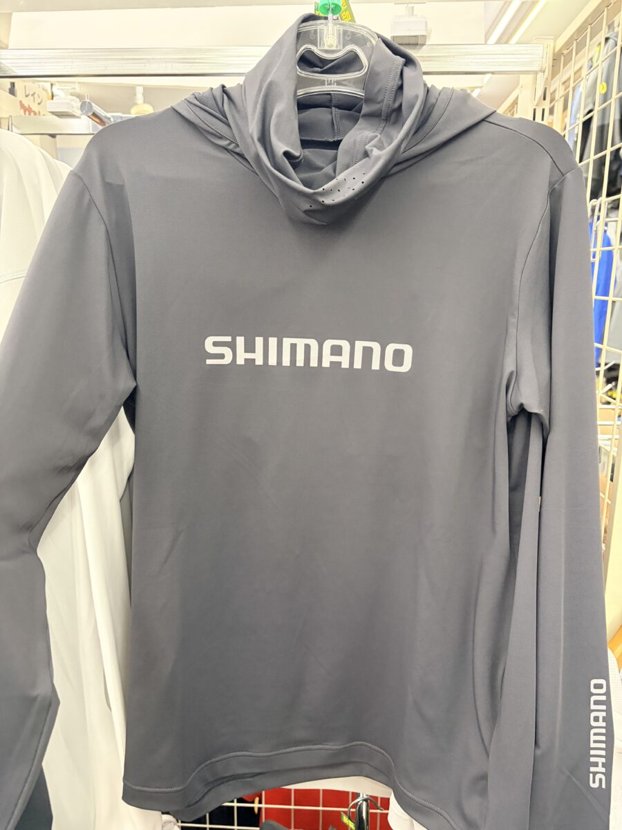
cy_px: 415
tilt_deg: -11.9
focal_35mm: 26
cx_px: 311
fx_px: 623
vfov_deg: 67.3
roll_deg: -1.3
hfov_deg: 53.1
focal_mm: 5.96
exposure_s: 1/50
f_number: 1.6
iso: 400
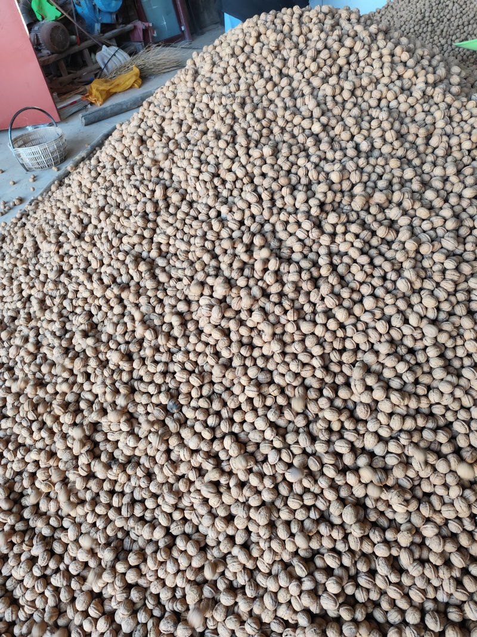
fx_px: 423
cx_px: 238
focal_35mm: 23
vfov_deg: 73.9
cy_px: 318
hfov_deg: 58.9
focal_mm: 6.14
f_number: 1.65
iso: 320
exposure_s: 1/100
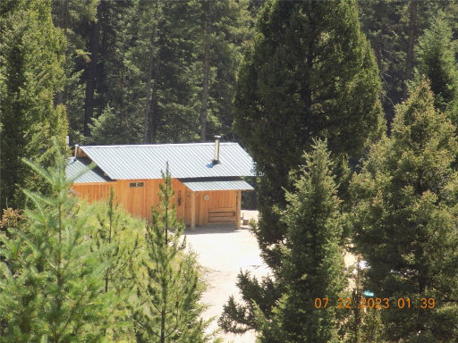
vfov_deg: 4.7
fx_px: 4194
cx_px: 229
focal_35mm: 317
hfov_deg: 6.3
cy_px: 172
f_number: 5.9
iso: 80
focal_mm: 56.4
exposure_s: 1/125
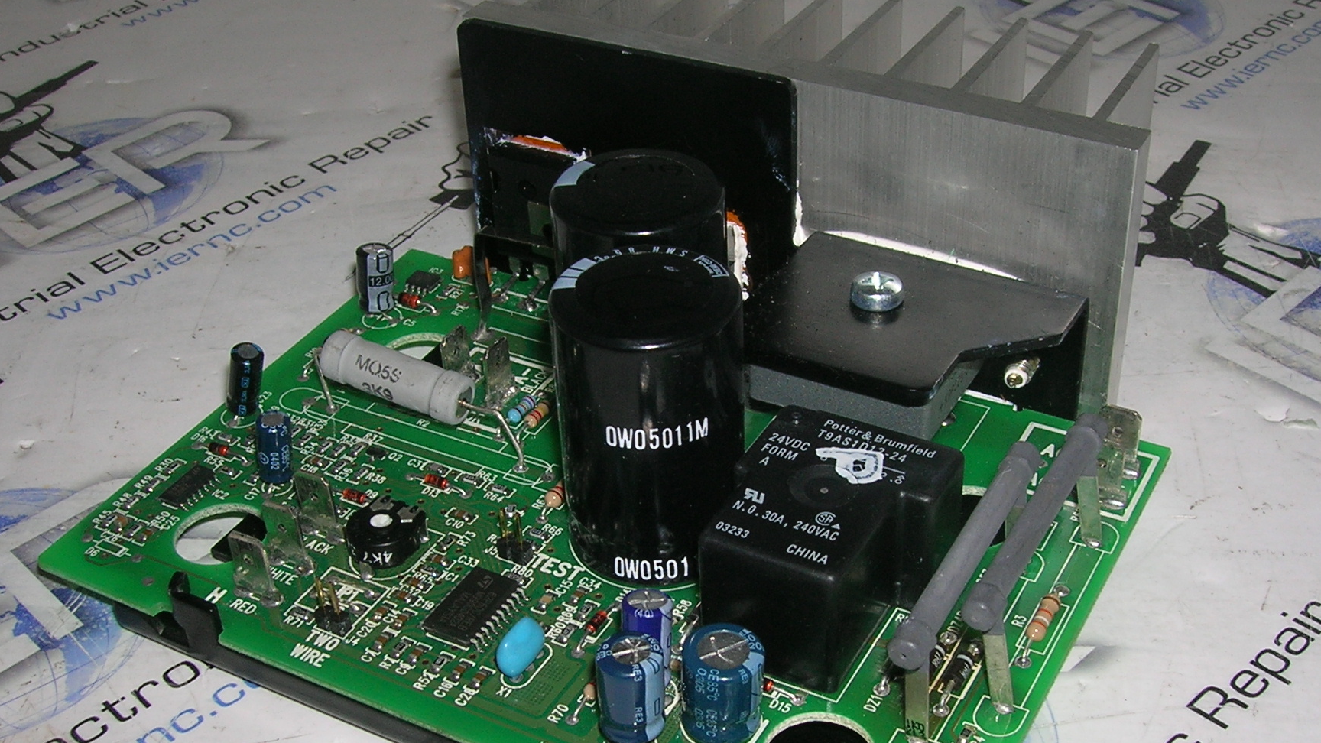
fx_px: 1716
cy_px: 451
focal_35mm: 49
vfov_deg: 24.4
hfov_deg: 42.1
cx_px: 702
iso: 50
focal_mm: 5.7
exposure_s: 1/60.1
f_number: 4.9
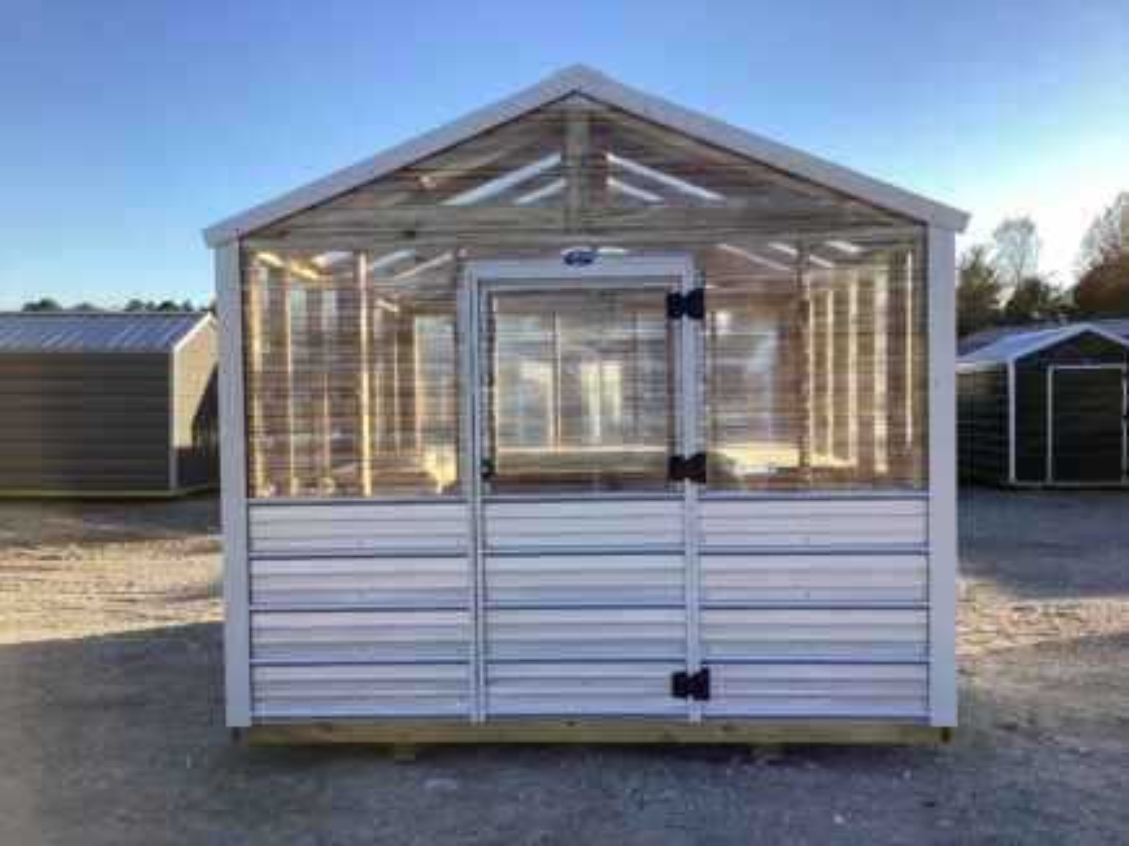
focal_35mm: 31
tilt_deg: -5.6
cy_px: 423
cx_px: 564
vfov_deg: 45.4
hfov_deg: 58.4
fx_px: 1011
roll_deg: +0.7
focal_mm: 3.3
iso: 25
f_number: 2.4
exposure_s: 1/420
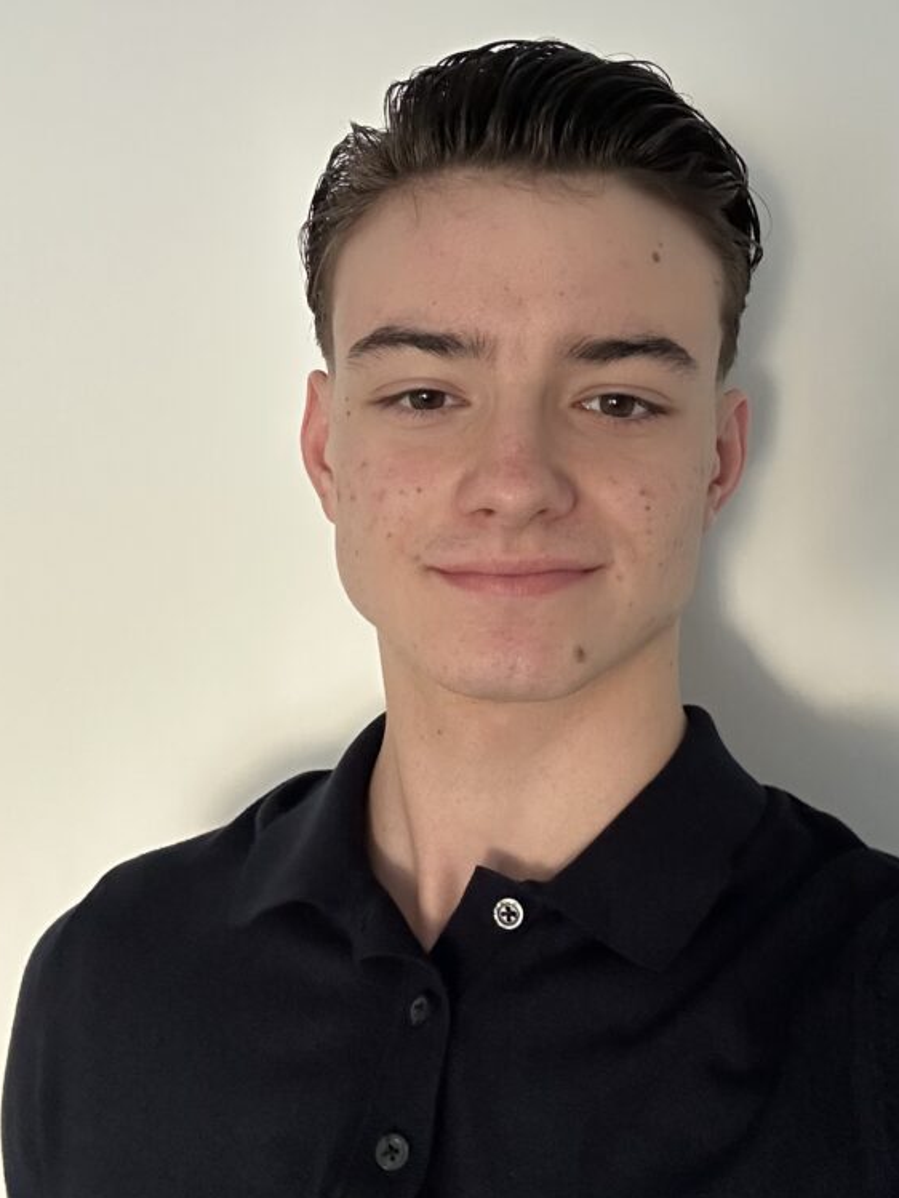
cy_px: 486
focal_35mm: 41
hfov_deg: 35.0
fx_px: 1419
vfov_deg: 45.5
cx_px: 542
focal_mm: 2.69
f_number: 1.9
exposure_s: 1/43
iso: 320
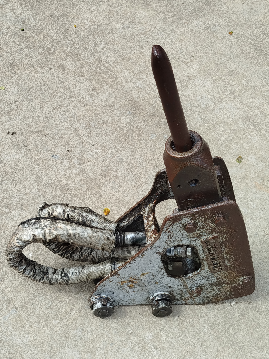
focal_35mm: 48
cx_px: 134
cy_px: 180
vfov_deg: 39.7
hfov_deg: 30.3
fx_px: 497
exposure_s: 1/465
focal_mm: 5.31
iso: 50
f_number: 1.7
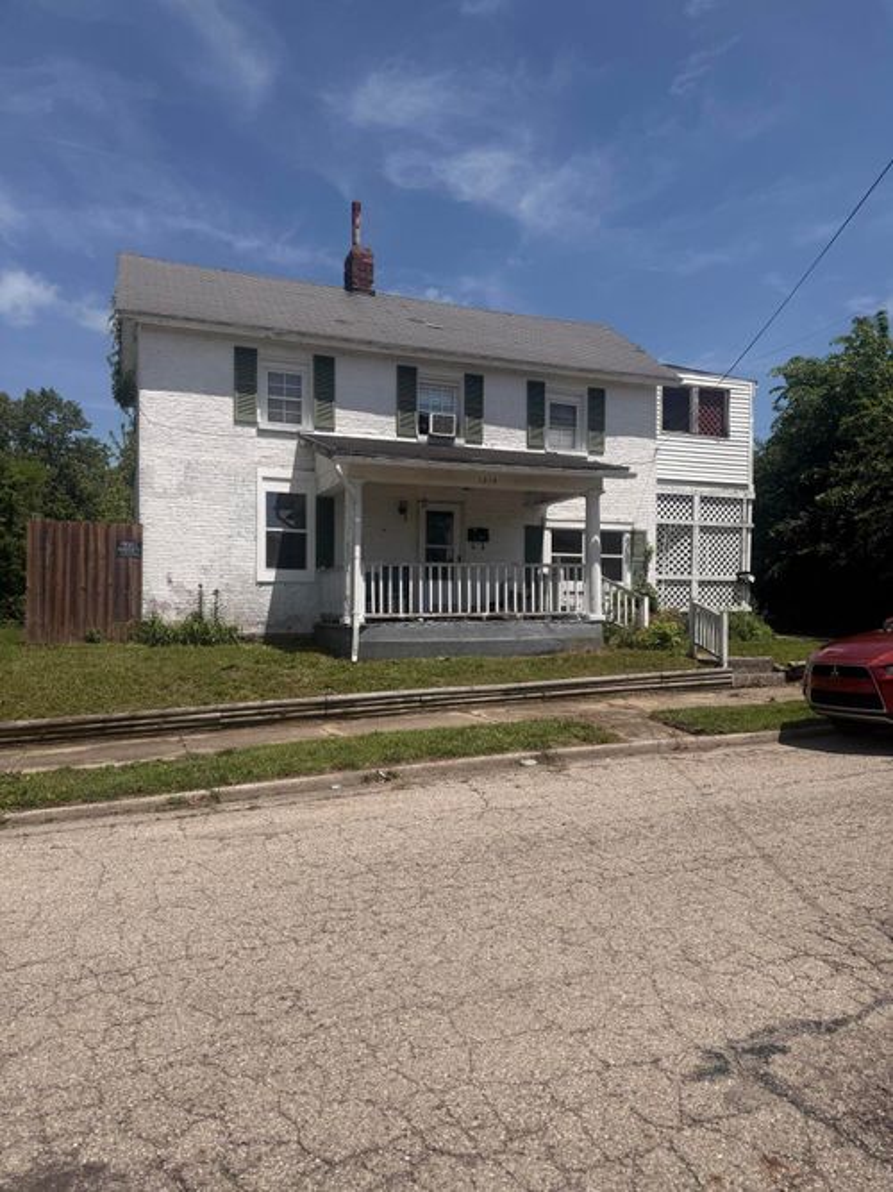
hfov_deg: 56.8
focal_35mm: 24
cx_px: 446
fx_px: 826
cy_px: 596
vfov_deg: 71.6
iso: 80
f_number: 1.78
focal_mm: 6.76
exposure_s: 1/5714
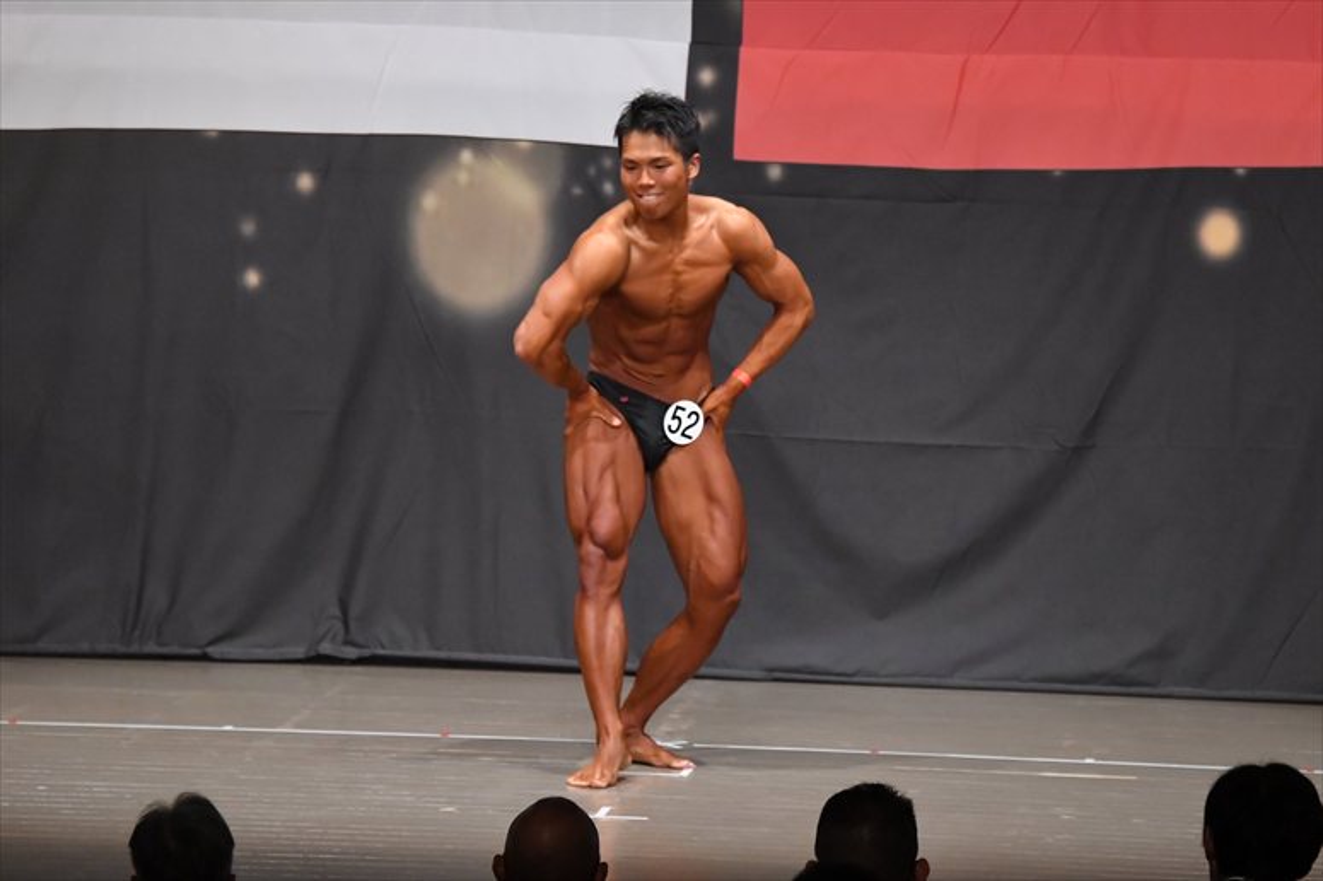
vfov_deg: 6.3
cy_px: 440
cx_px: 662
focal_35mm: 217
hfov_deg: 9.5
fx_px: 7971
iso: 6400
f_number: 5.6
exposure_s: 1/400
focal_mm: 145
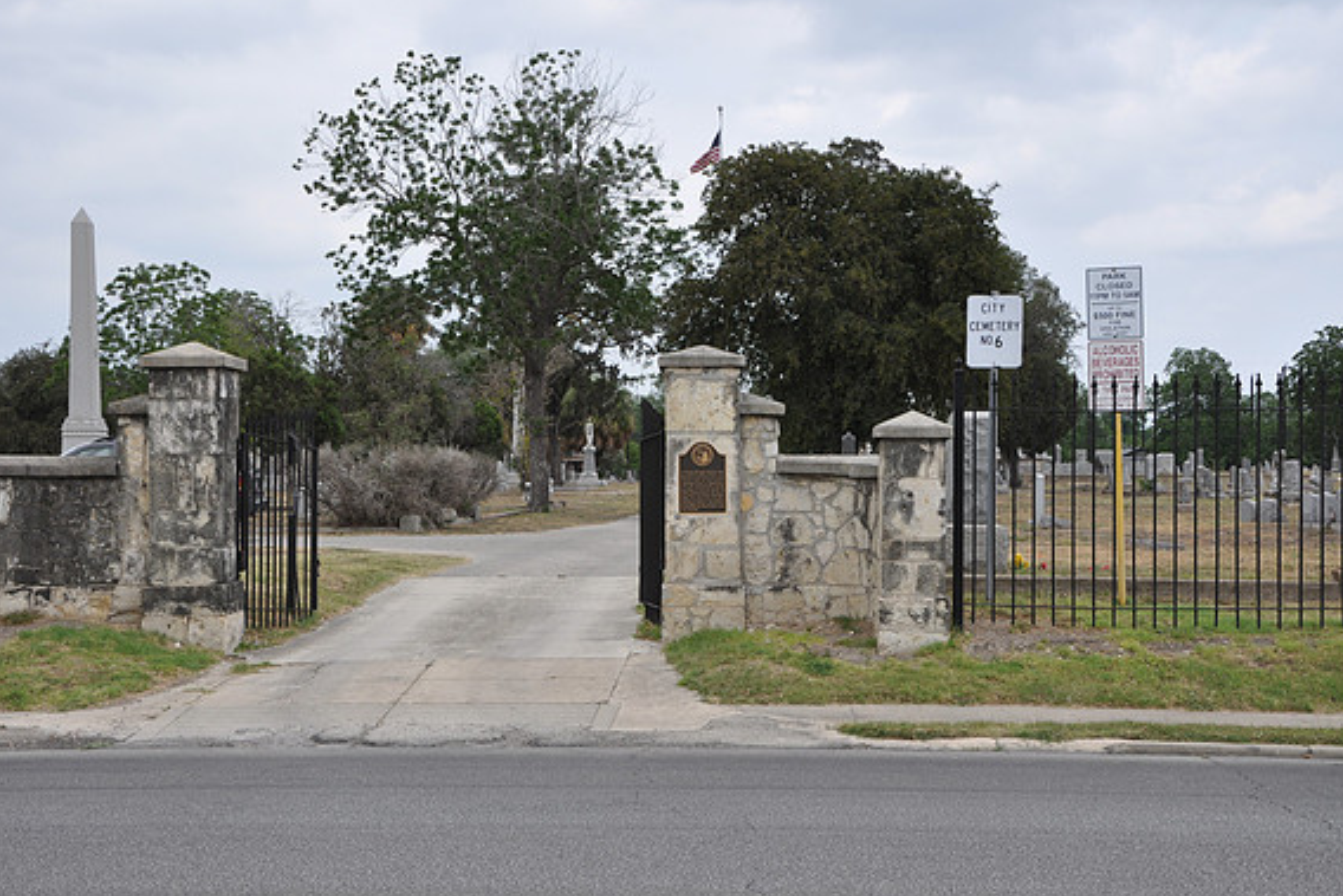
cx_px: 679
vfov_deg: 25.3
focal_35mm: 54
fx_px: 1997
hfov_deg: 37.2
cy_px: 446
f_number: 8
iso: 200
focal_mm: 35
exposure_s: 1/250
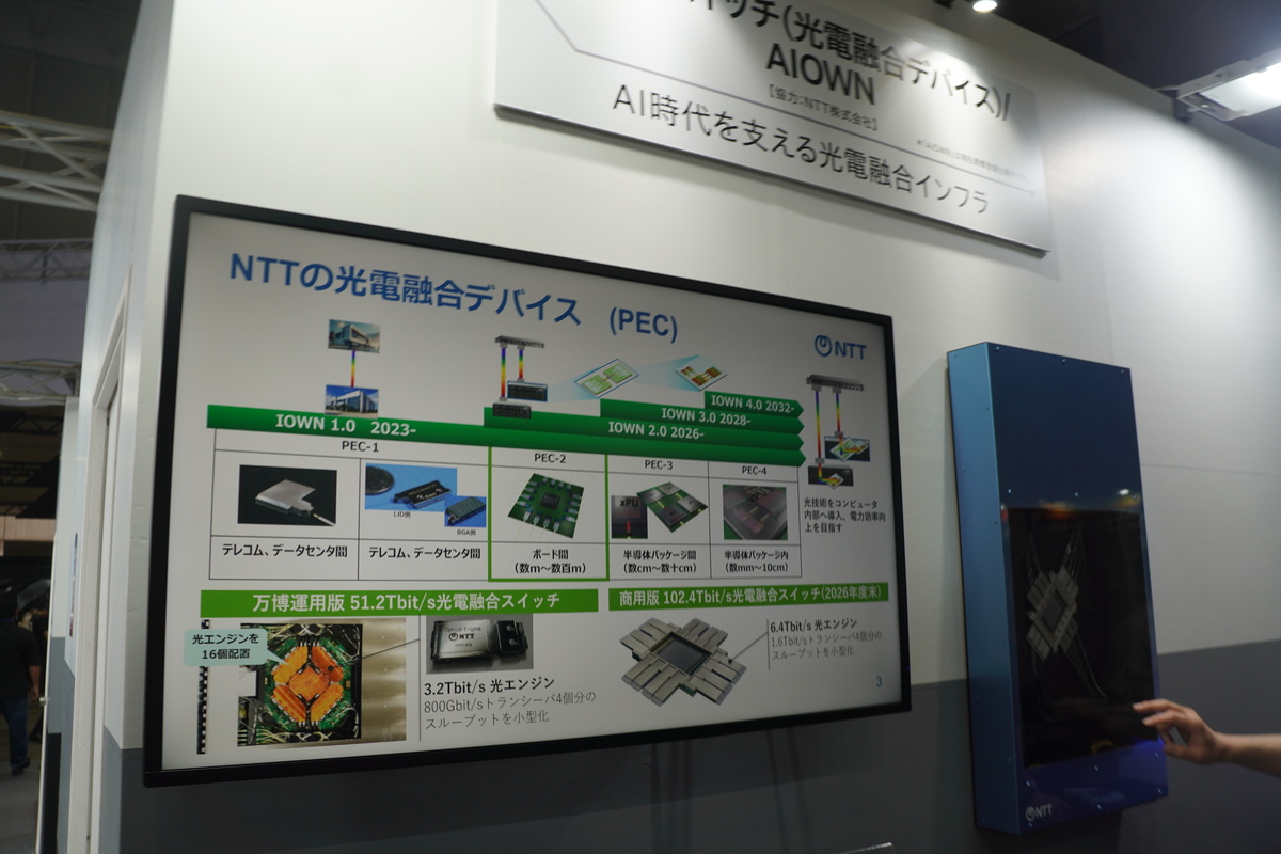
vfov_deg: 47.9
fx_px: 961
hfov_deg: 67.4
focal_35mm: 27
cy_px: 427
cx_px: 640
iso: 100
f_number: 4.5
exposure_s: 1/50
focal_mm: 18
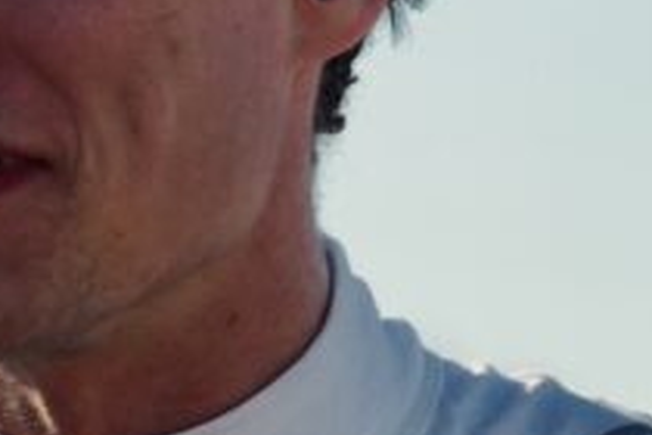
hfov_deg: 3.2
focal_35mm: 648
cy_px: 53
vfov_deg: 2.1
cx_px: 326
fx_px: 11735
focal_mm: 133
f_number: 4.5
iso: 640
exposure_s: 1/60
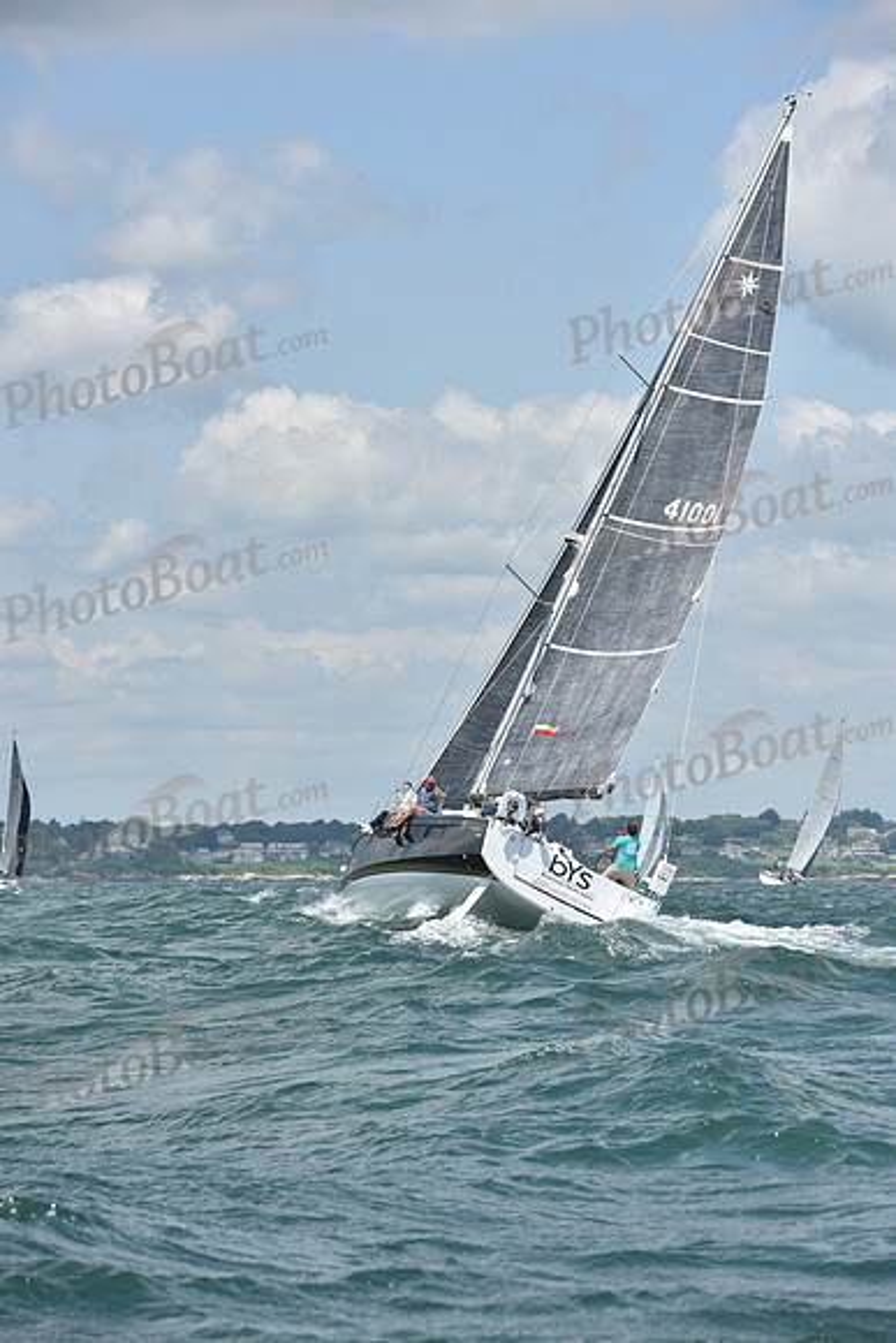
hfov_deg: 10.2
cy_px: 672
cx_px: 448
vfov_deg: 15.2
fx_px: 5037
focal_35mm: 135
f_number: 7.1
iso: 250
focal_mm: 135
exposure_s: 1/1250
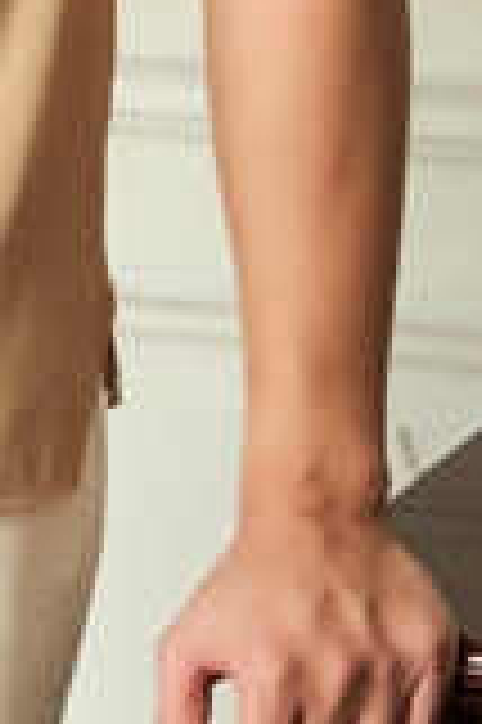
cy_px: -238
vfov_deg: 7.5
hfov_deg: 5.0
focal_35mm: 273
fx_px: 5494
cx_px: -385
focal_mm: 55
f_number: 4.5
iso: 250
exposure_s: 1/160
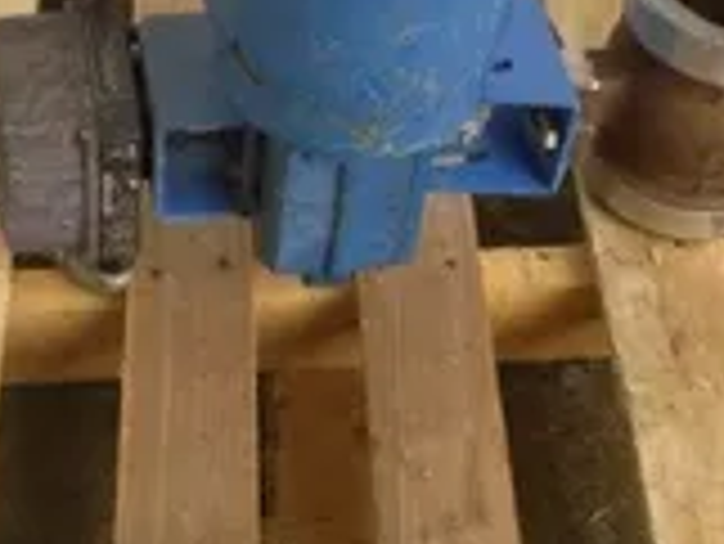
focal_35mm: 87
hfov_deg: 22.5
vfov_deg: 16.9
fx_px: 1821
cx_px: 369
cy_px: 148
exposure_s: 1/20
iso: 250
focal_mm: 4.28
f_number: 2.4
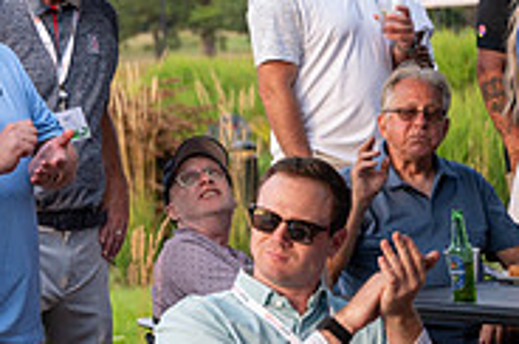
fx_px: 3181
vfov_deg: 6.2
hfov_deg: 9.1
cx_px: -254
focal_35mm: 221
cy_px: 45
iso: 500
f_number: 4
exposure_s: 1/500
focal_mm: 70
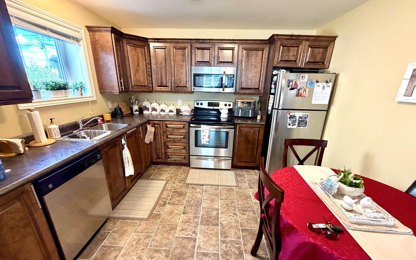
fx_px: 170
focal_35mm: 15
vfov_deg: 74.6
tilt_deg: -18.0
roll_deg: -1.4
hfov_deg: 101.5
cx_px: 209
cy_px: 141
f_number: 2.2
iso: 400
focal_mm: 2.22
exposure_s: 1/60
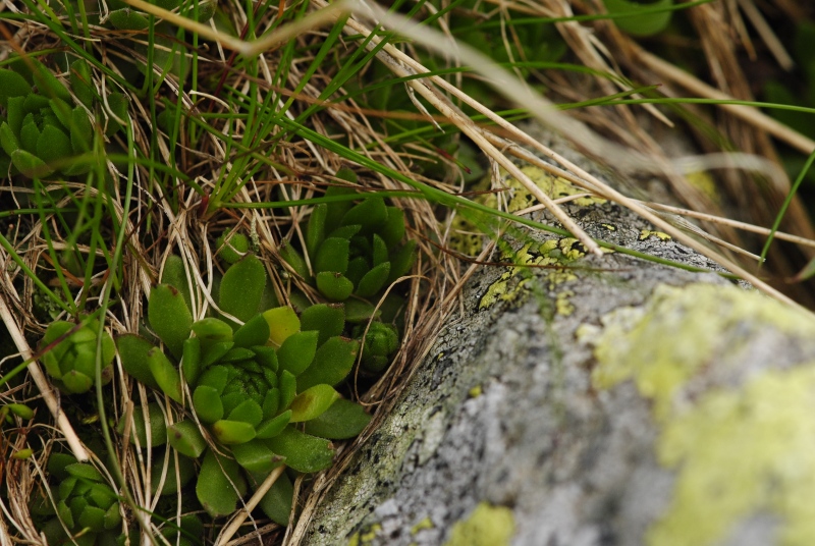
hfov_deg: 16.0
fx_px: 2891
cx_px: 408
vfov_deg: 10.8
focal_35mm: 128
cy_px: 273
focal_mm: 85
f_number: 7.1
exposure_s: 1/200
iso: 400
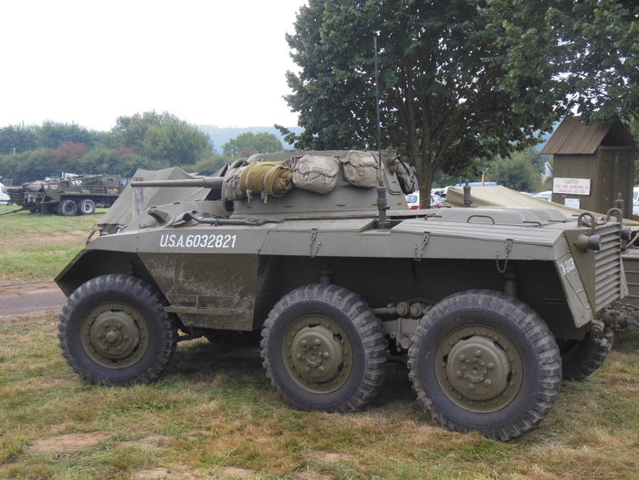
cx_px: 320
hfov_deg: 43.9
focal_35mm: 43
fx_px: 794
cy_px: 240
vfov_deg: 33.6
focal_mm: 7.7
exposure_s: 1/100
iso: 125
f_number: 3.8
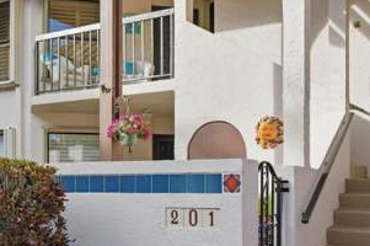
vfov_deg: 26.1
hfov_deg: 38.9
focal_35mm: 51
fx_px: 524
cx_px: 162
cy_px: 183
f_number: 4.5
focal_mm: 32
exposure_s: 1/8000
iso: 800
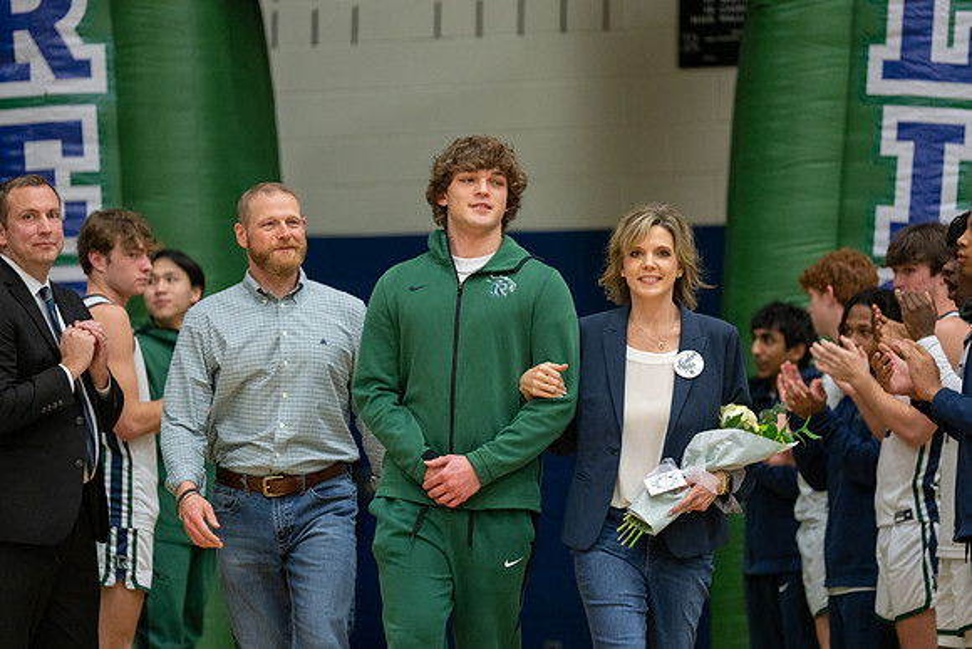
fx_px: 4159
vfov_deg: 8.9
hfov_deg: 13.3
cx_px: 486
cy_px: 324
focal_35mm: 154
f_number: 2.8
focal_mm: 154
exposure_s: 1/320
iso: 5000
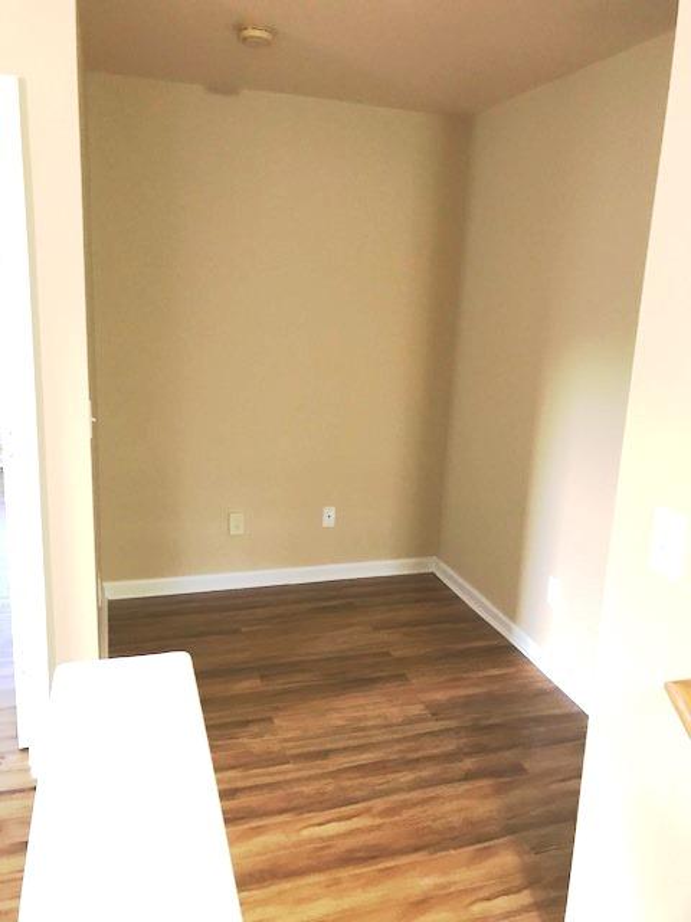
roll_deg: -2.2
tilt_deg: -11.8
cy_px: 461
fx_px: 745
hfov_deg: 49.7
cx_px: 346
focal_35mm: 28
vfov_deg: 63.4
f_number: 1.8
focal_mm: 3.99
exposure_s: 1/8
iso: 100
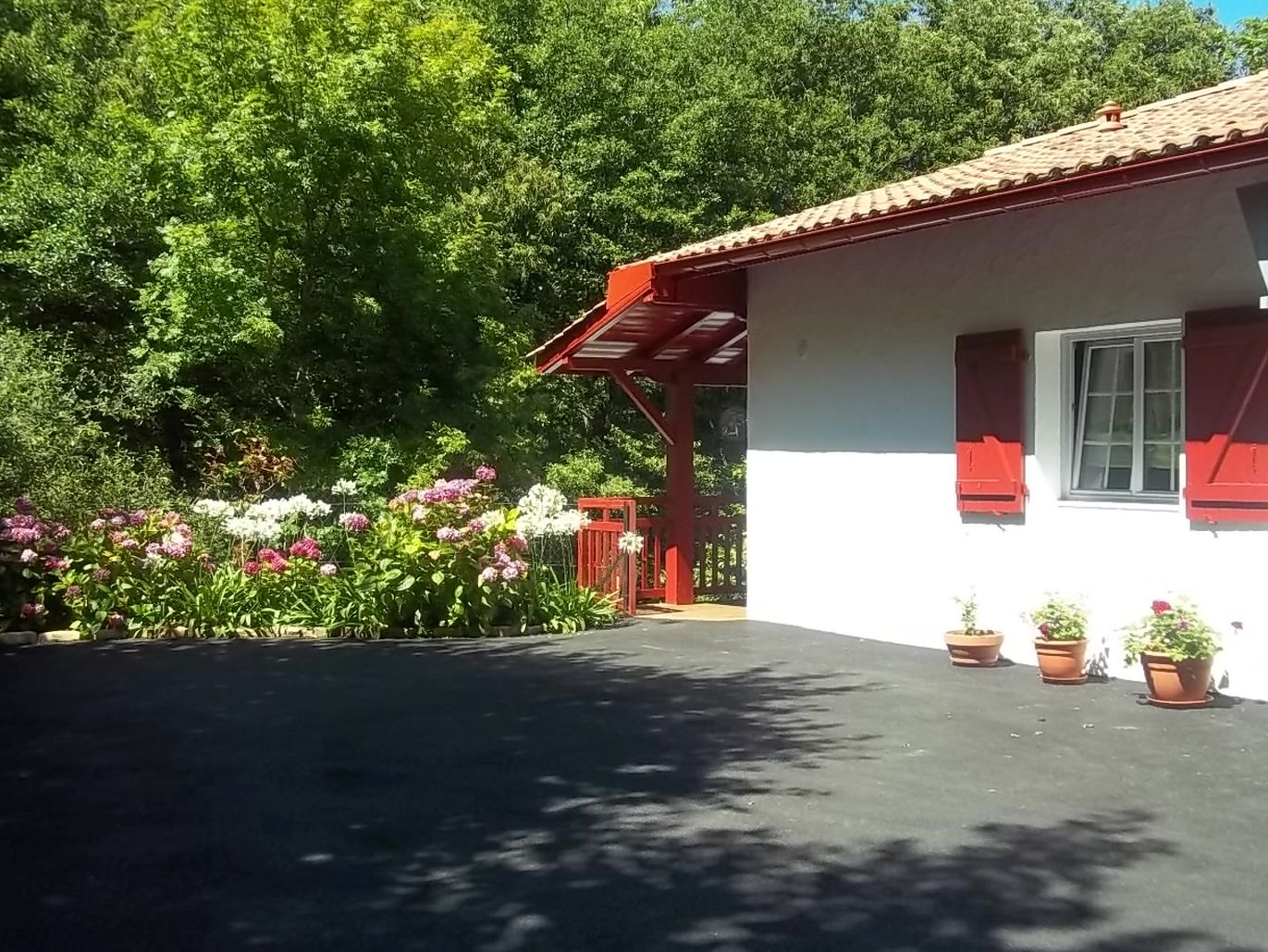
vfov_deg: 34.4
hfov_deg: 44.8
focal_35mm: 42
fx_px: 1539
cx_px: 636
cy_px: 473
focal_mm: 7.1
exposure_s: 1/500
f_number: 3.2
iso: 80
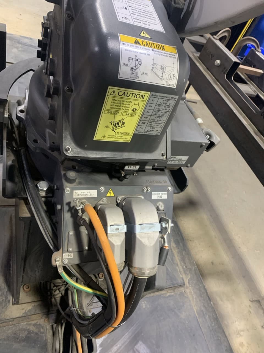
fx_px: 264
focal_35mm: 26
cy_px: 176
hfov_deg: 53.1
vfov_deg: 67.3
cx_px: 132
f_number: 1.8
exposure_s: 1/59
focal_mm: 4.2
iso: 400
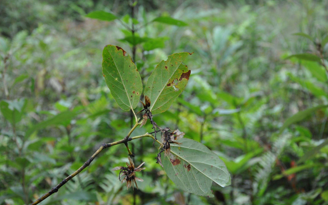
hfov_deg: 26.8
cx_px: 165
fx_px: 688
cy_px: 101
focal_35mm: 77
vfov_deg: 16.9
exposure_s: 1/40
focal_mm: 50
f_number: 6.3
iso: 200
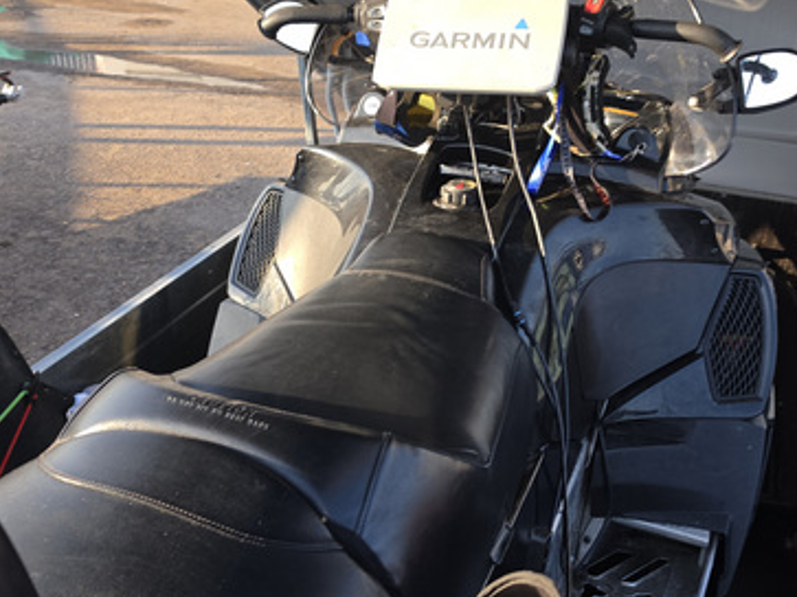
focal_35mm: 38
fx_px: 875
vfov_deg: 37.6
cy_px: 244
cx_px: 422
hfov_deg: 49.0
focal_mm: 6.5
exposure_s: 1/121
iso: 10
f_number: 1.4
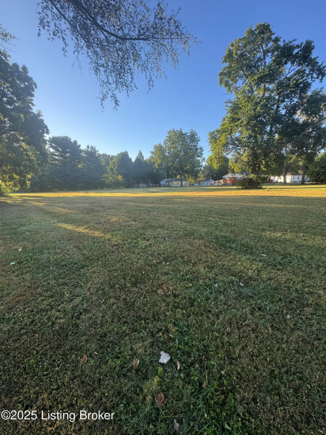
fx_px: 176
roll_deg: +1.3
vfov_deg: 102.1
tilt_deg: -11.1
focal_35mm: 14
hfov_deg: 85.7
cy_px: 218
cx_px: 163
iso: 40
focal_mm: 2.22
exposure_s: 1/280
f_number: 2.2
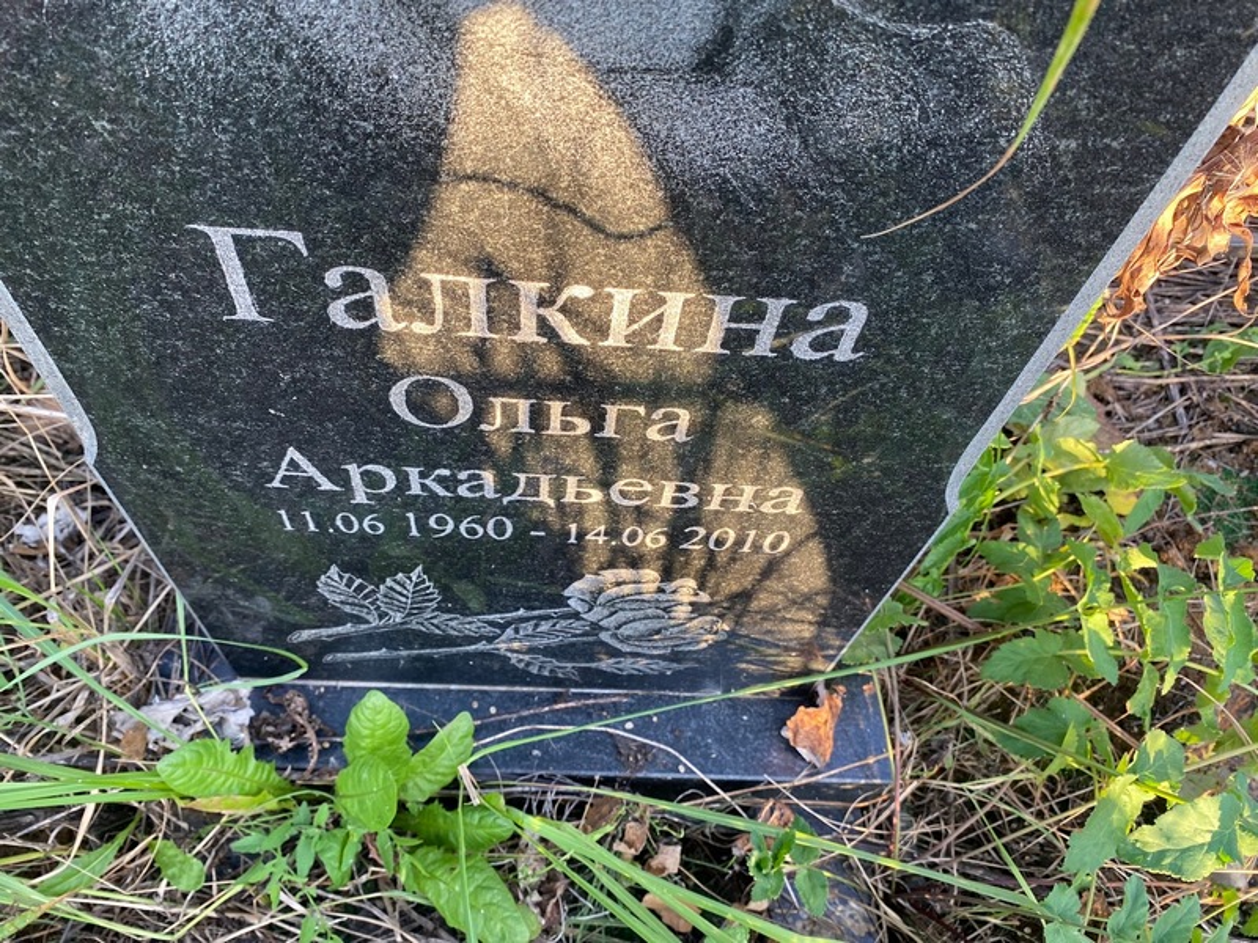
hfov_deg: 67.3
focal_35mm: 26
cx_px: 629
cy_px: 472
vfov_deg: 53.1
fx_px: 945
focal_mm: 4.25
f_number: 1.8
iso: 80
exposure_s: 1/121
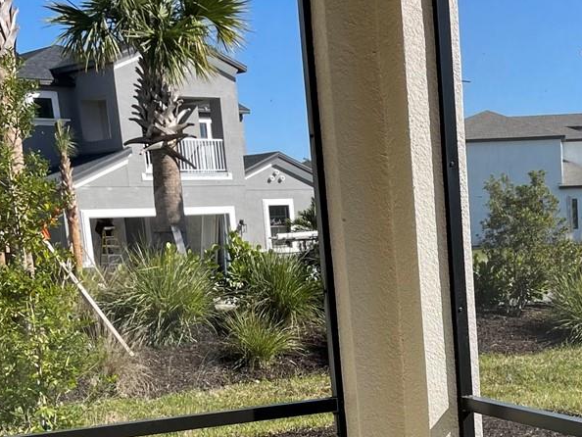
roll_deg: +2.8
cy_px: 461
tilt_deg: -11.4
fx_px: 1177
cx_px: 553
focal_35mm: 70
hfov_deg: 26.6
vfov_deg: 20.2
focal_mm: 5.1
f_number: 1.6
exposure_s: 1/2545
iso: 32
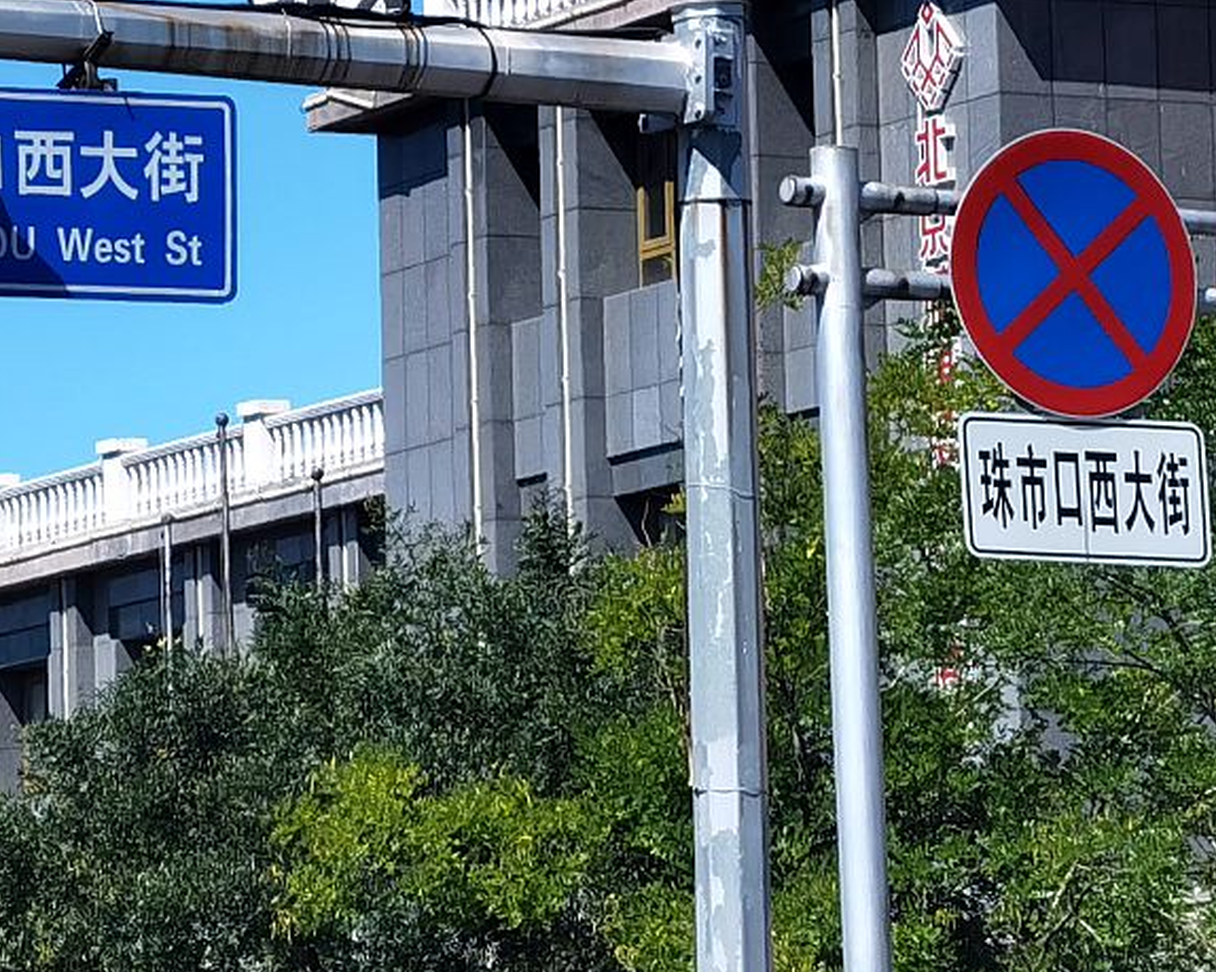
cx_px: 521
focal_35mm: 249
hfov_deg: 7.8
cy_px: 457
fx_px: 8960
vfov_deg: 6.2
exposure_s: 1/1689
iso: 50
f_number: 2.4
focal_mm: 7.48
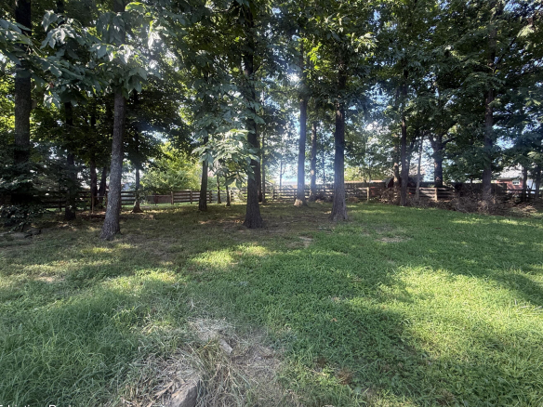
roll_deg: -1.2
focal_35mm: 16
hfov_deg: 94.5
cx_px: 274
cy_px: 199
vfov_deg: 78.1
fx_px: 251
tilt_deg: +1.8
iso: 64
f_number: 2.2
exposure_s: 1/105
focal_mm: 2.22
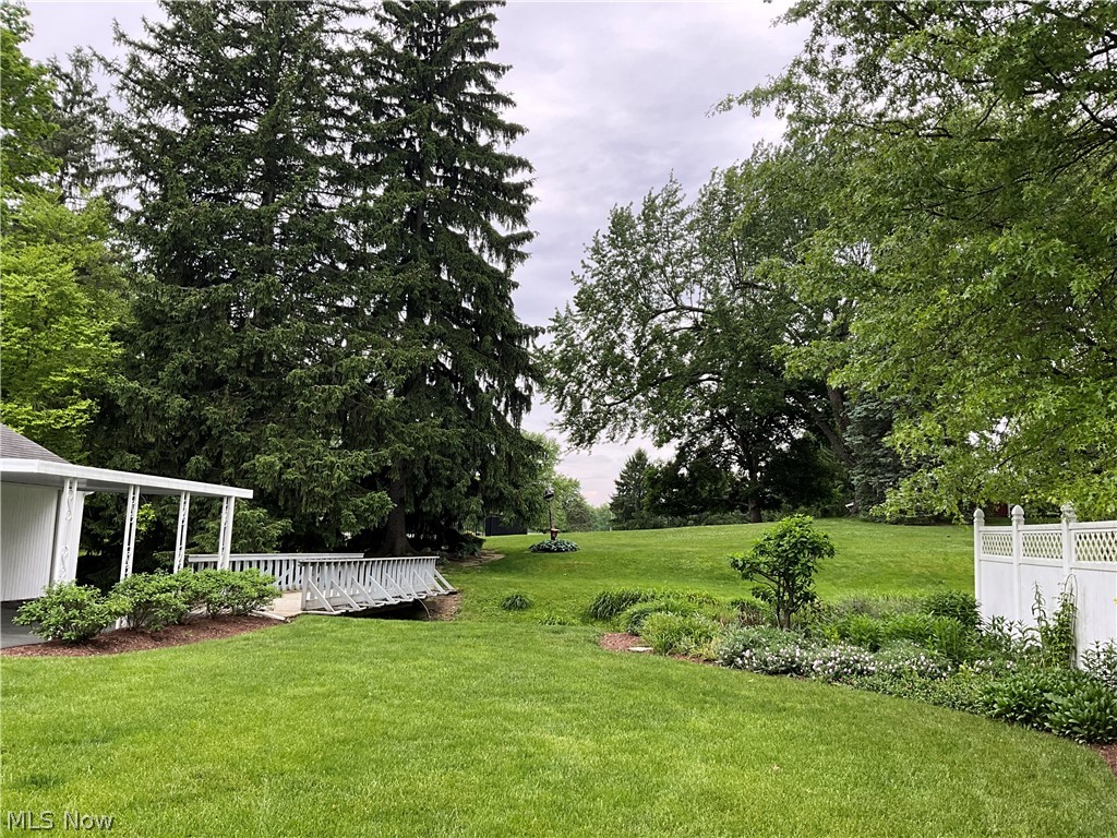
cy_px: 419
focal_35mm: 29
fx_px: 936
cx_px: 558
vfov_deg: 48.2
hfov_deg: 61.7
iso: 25
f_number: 1.8
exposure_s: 1/259
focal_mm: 3
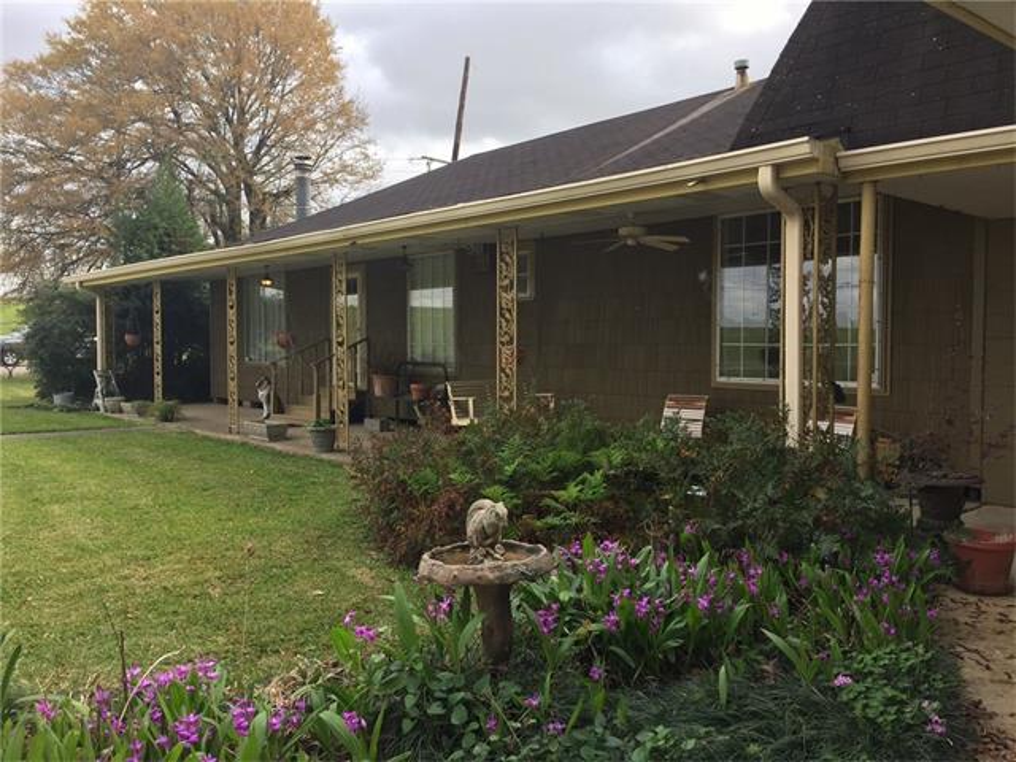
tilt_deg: -2.2
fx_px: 851
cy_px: 381
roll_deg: -1.1
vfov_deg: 48.2
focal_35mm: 29
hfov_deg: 61.7
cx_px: 508
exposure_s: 1/557
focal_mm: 4.15
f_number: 2.2
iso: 32
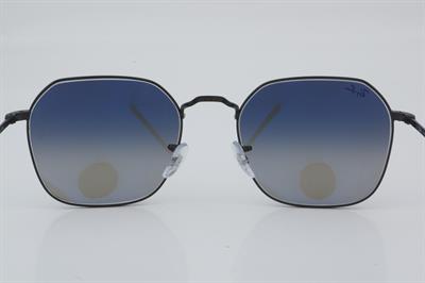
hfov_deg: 27.0
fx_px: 885
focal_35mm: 75
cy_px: 142
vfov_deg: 18.2
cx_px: 212
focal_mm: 50
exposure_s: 1/4
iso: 100
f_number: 29
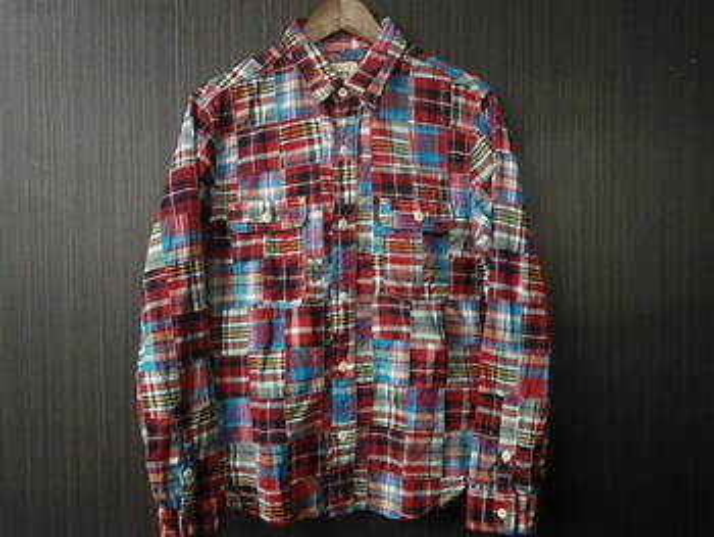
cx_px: 357
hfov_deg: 53.9
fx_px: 702
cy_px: 268
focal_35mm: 34
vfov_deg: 41.8
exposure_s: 1/30
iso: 800
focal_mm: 6.1
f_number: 3.8
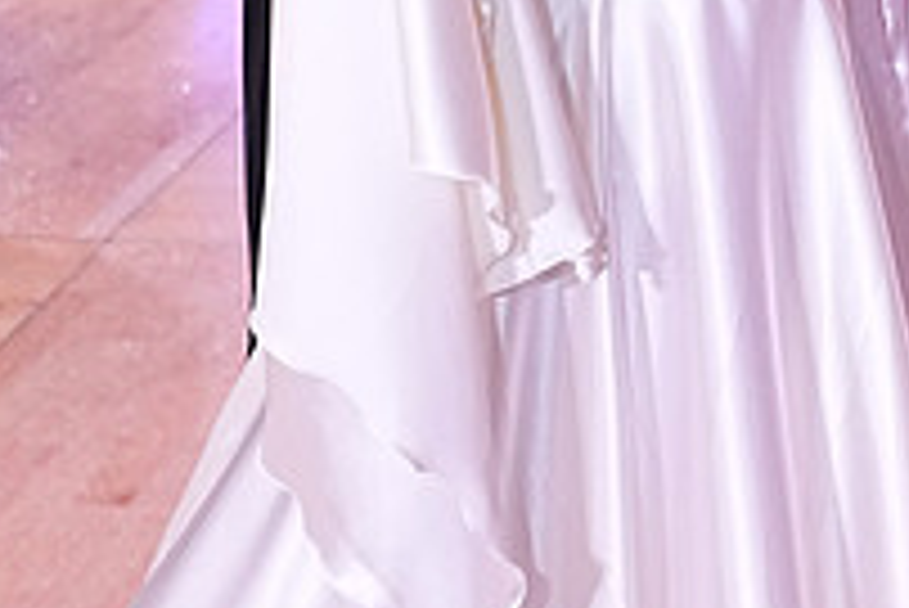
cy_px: -288
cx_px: 668
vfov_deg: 10.3
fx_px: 3259
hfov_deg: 15.8
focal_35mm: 129
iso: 2500
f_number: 4.5
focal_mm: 30
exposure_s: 1/320
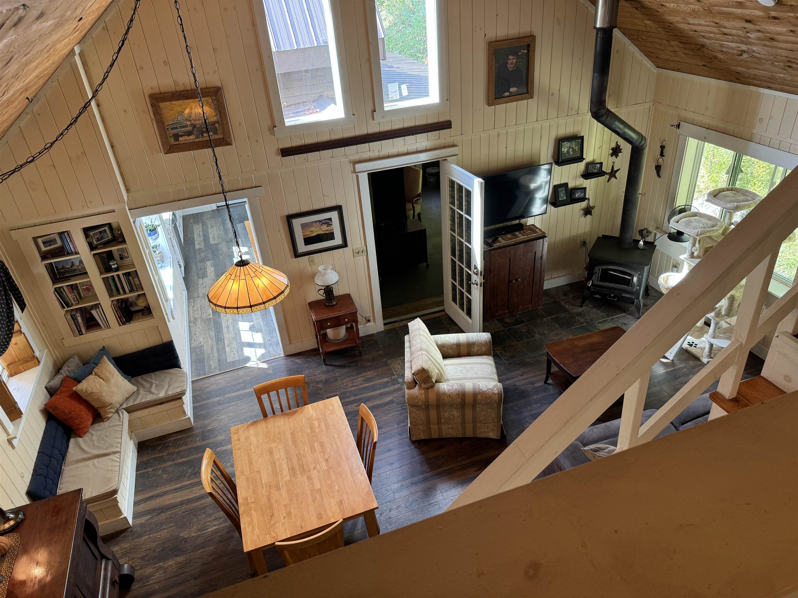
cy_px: 299
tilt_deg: -32.0
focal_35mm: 24
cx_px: 399
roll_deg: +4.9
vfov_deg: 56.8
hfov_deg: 71.6
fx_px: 553
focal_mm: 6.76
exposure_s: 1/60
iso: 125
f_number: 1.78
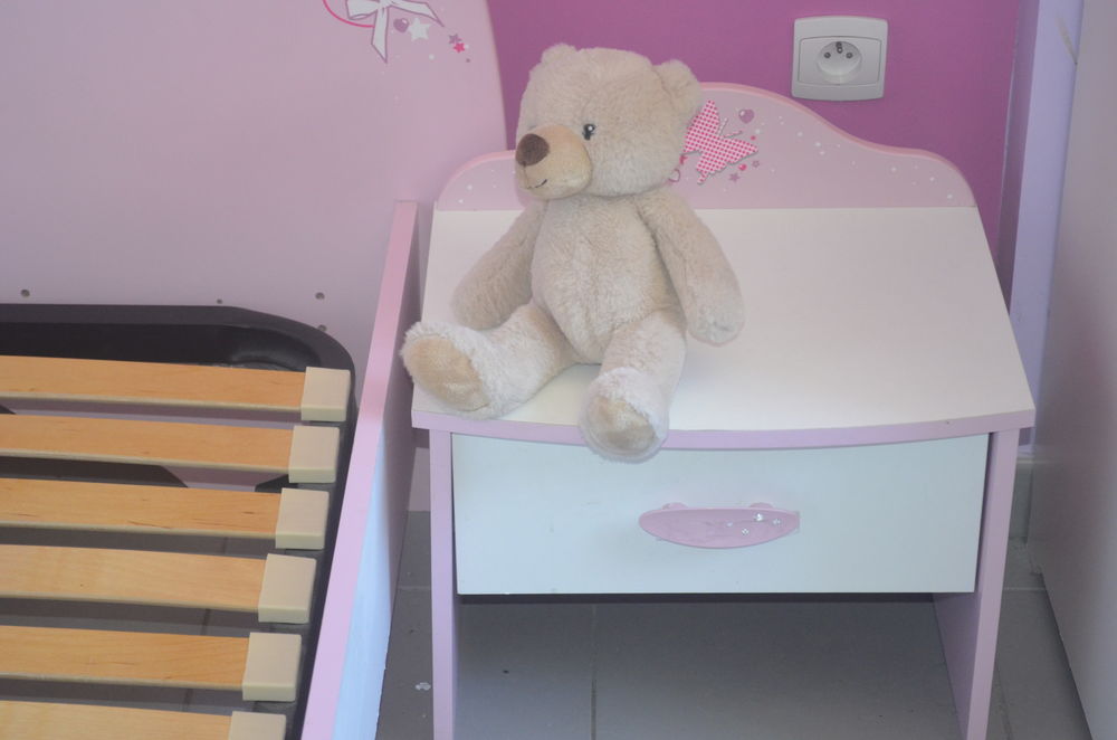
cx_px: 558
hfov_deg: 24.7
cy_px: 370
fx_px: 2554
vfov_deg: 16.5
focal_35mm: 82
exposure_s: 1/60
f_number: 5.6
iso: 2200
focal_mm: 55
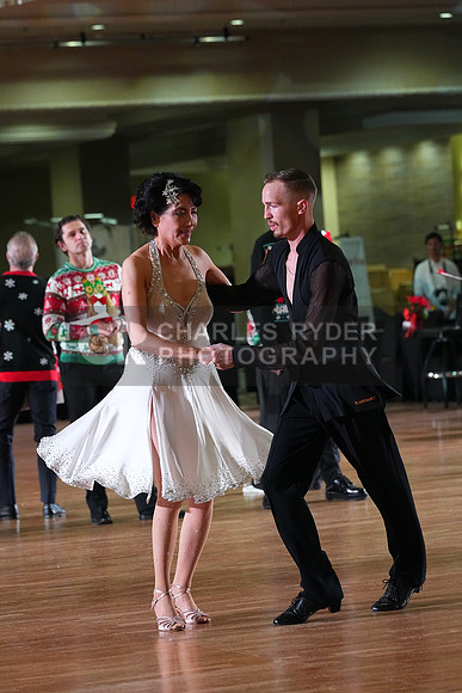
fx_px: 3001
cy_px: 346
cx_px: 231
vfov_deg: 13.2
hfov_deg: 8.8
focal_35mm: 156
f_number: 5.6
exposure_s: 1/400
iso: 8000
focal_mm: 156
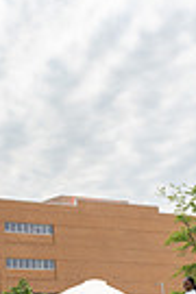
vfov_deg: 25.2
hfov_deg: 15.7
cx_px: -95
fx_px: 653
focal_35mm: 80
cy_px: 198
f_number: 4
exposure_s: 1/5000
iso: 250
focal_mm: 24
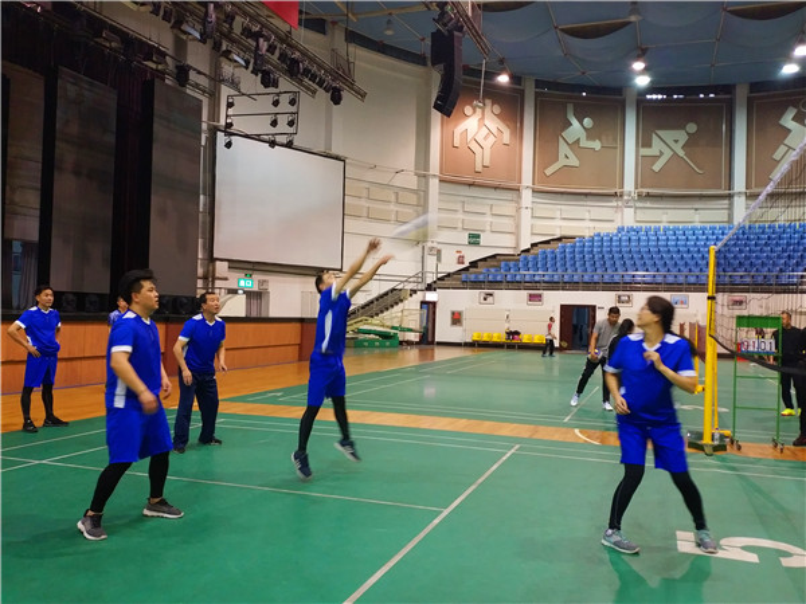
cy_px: 302
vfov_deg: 44.2
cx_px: 403
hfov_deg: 56.8
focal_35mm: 32
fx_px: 745
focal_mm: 4.5
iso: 406
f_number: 2
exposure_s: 1/25
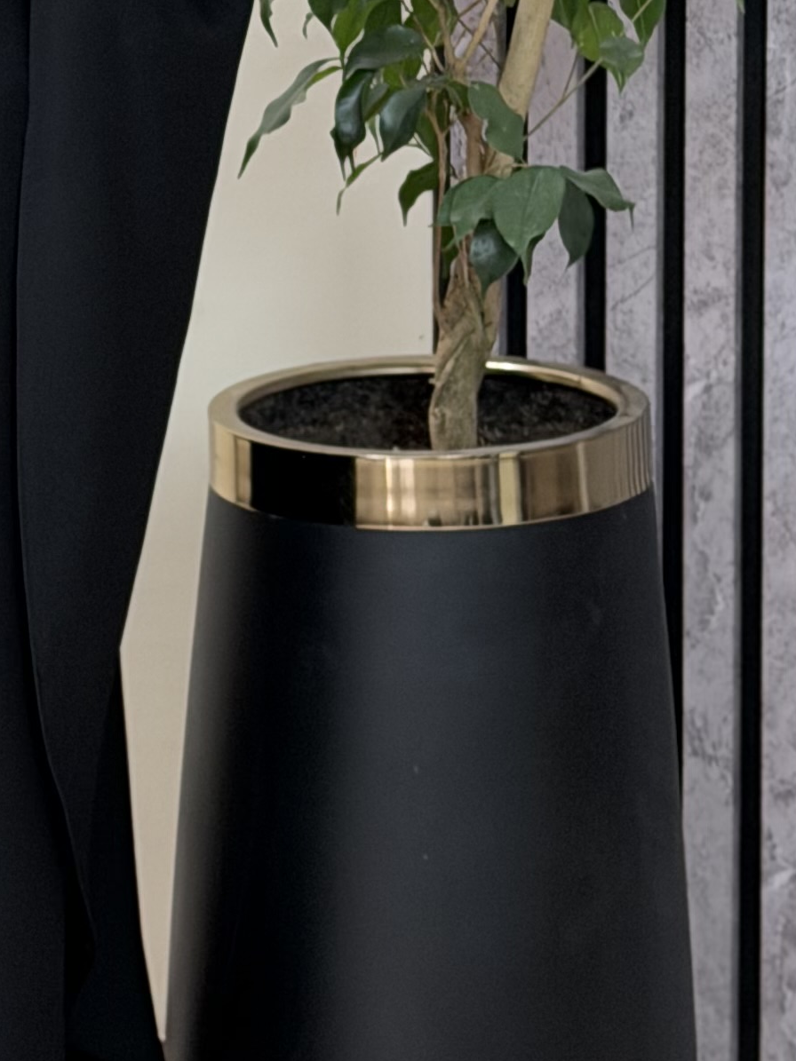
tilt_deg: -8.8
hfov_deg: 9.0
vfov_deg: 12.1
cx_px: -197
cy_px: 56
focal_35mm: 162
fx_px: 4968
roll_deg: +0.6
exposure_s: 1/100
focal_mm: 6.76
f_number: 1.78
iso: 80
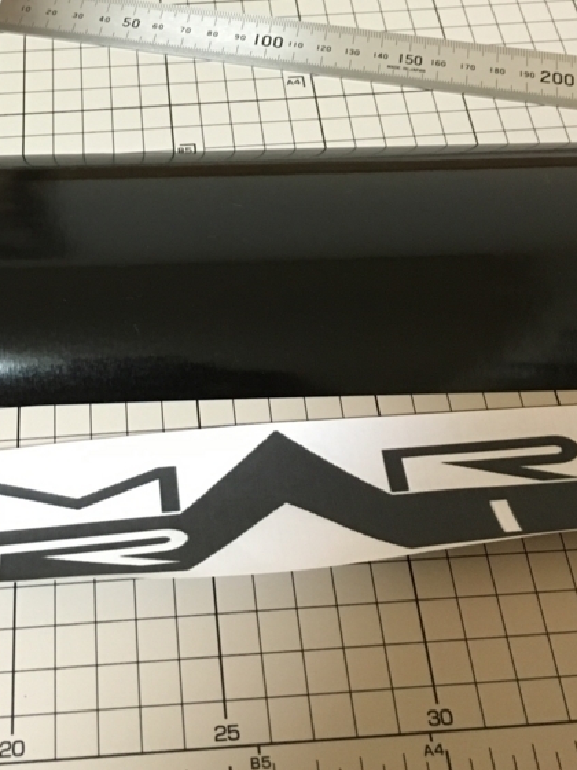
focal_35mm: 53
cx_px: 158
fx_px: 1178
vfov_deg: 34.8
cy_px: 132
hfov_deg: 27.2
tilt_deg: -49.2
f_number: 2.2
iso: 200
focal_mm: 4.15
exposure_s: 1/15
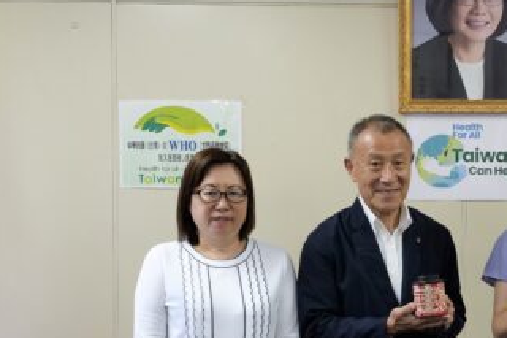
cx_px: 448
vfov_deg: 16.0
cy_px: 324
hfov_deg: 23.6
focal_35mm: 84
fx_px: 1182
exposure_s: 1/100
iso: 2500
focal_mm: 35
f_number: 5.6
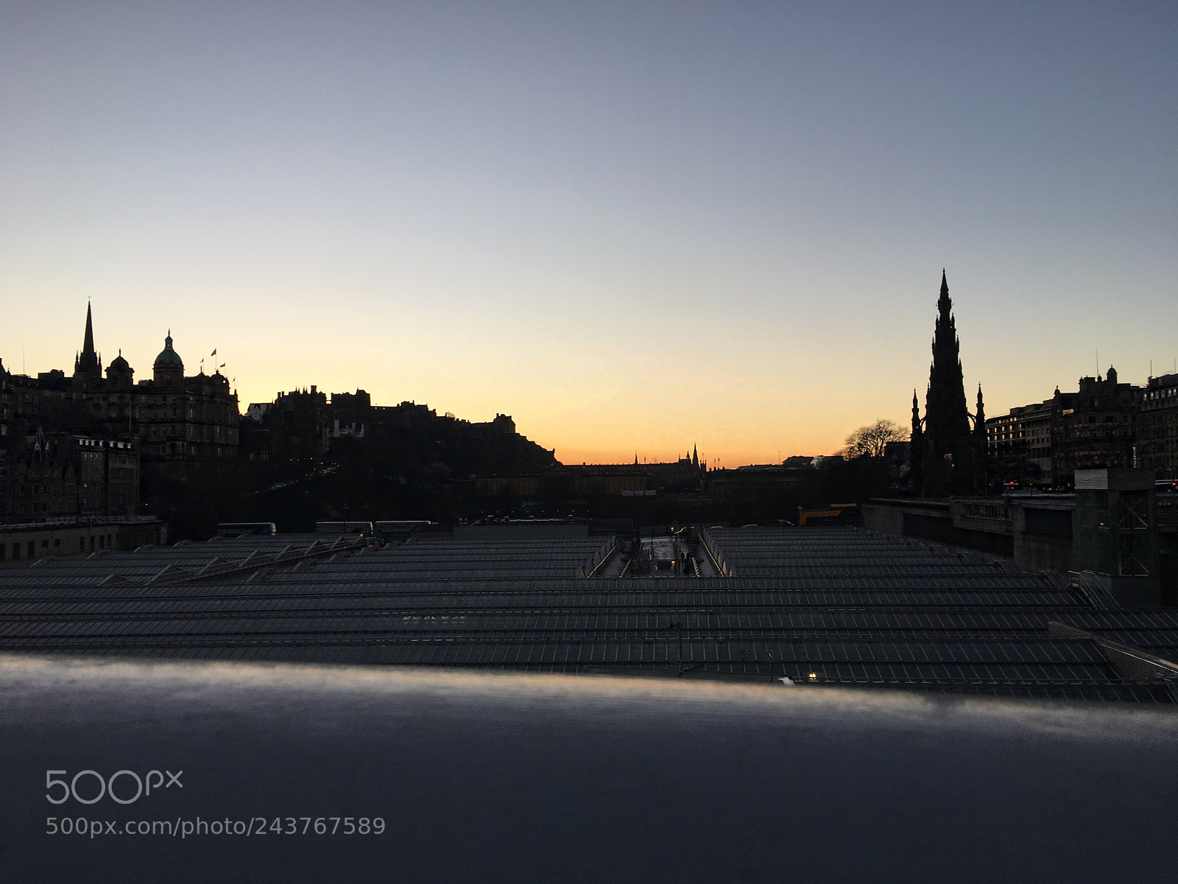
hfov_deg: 61.7
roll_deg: -0.8
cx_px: 589
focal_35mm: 29
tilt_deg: +3.6
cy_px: 442
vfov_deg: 48.2
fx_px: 987
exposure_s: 1/265
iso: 25
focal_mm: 4.15
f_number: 2.2
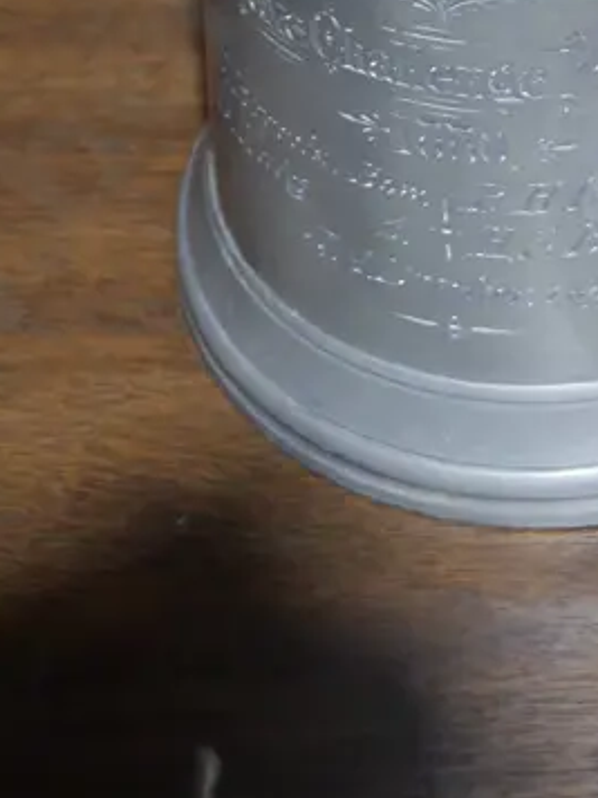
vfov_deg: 13.2
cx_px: 408
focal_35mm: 144
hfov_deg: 10.3
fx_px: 3317
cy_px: -285
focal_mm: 25
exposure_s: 1/60
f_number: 5.3
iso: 2000
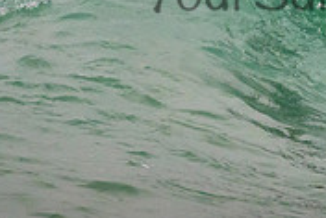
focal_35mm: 2633
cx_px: 337
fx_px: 23883
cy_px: -32
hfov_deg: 0.8
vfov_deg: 0.5
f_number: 11
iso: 3200
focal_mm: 800
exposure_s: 1/1250
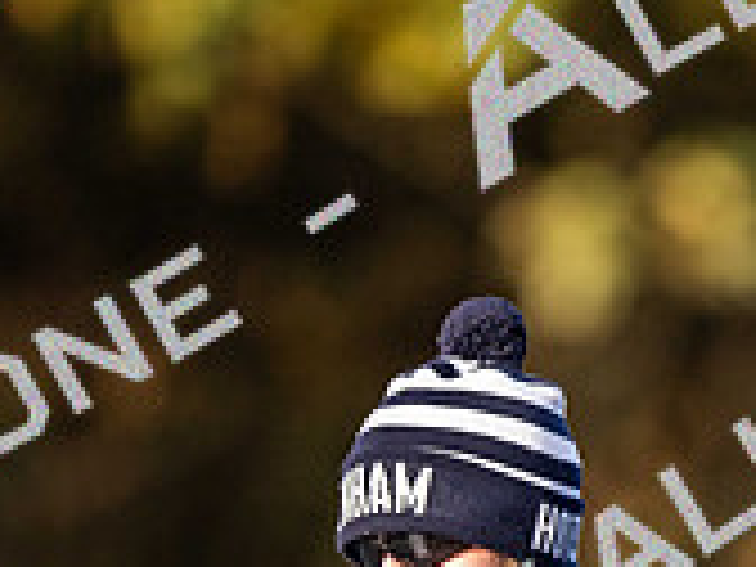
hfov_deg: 1.0
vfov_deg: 0.7
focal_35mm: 1997
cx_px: 711
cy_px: 848
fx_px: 43614
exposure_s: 1/2500
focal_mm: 600
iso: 1400
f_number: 4
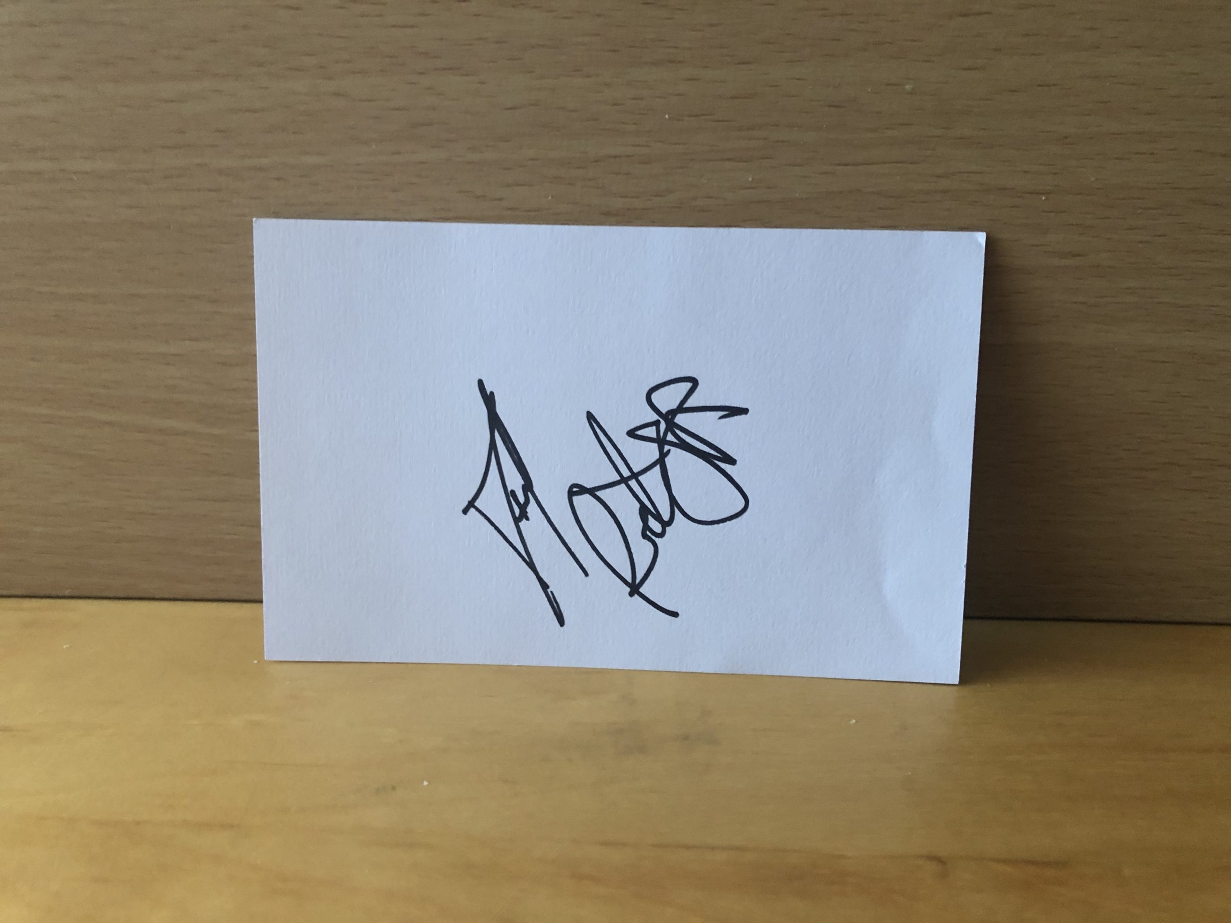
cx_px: 616
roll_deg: -1.1
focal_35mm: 28
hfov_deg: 63.4
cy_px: 462
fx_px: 996
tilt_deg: -25.9
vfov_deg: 49.7
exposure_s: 1/6
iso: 100
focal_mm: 3.99
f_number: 1.8
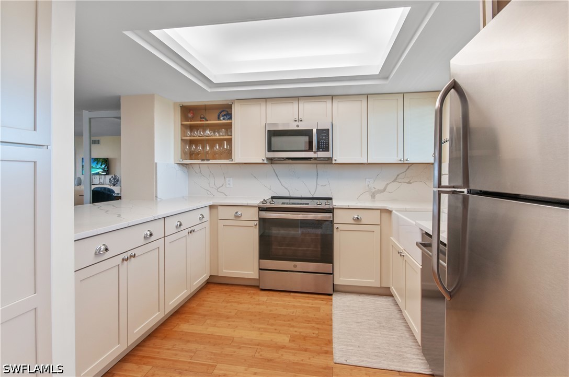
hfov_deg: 95.1
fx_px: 260
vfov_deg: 71.9
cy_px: 188
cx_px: 284
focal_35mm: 16
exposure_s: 1/10
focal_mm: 11
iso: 200
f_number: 8
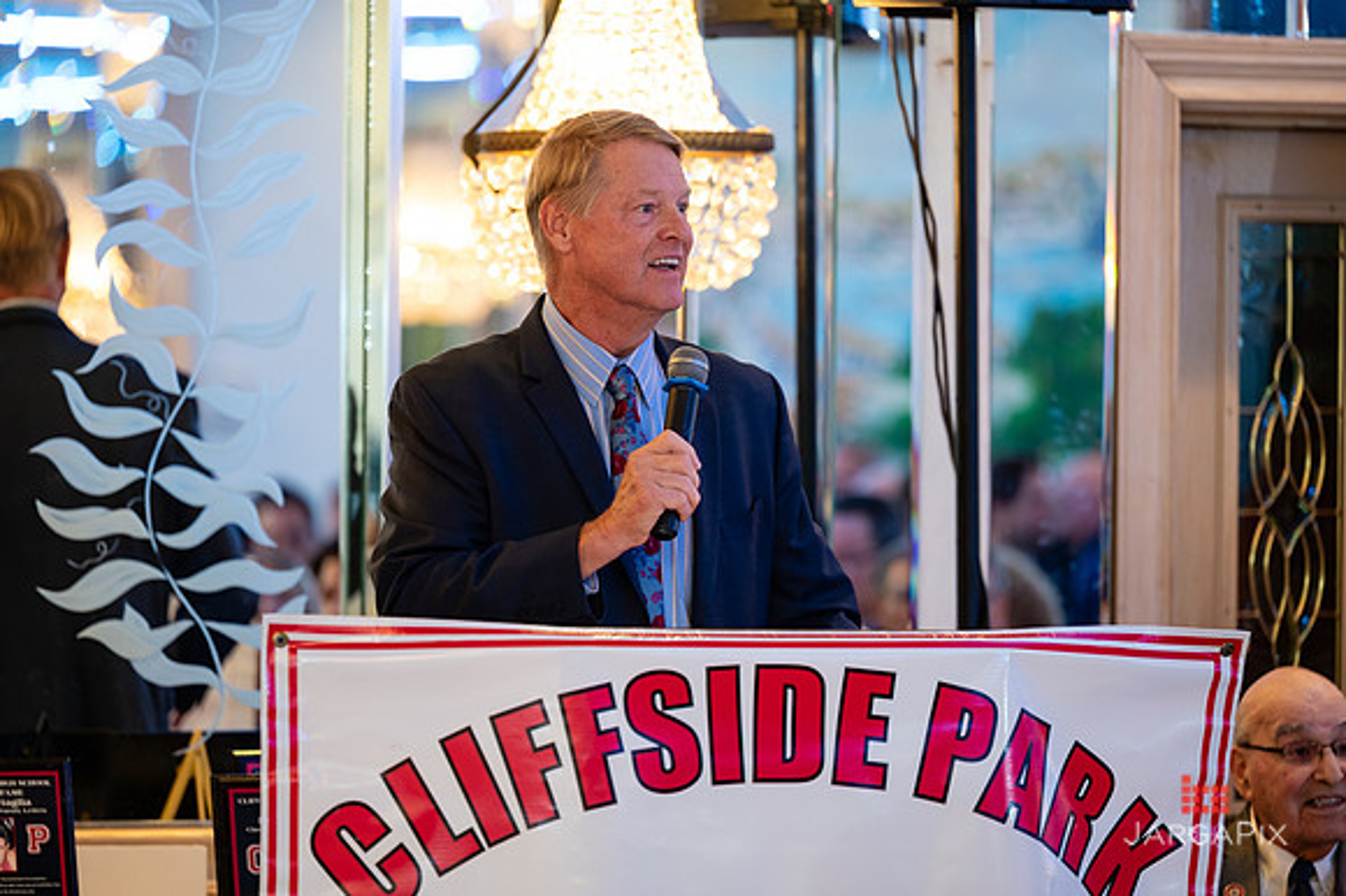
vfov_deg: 7.5
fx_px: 6805
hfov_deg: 11.3
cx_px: 673
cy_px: 448
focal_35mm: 182
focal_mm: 180
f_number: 3.2
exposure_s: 1/125
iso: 1250
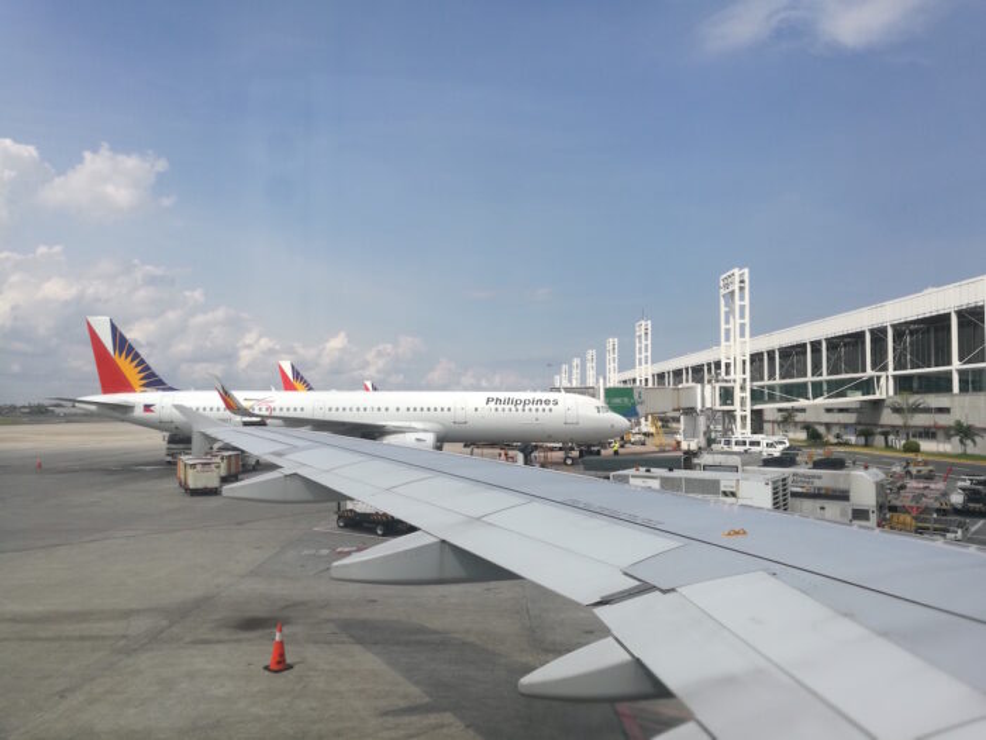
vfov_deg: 51.4
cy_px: 370
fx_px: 769
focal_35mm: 27
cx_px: 493
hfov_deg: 65.3
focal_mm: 4.5
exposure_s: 1/1076
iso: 50
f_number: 4
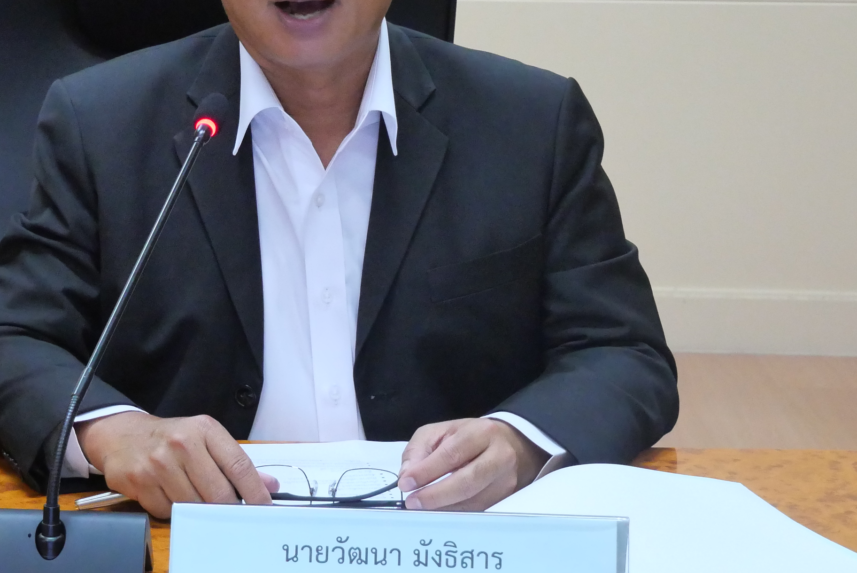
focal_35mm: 118
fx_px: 2810
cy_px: 155
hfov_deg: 17.3
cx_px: 239
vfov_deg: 11.6
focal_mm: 28
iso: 3200
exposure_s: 1/50
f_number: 4.7
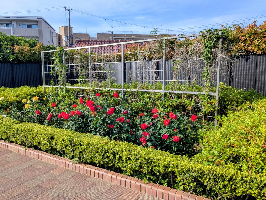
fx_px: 207
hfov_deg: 65.3
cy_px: 100
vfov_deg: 51.4
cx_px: 133
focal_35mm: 27
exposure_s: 1/3344
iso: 49
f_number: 1.73
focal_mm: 4.38
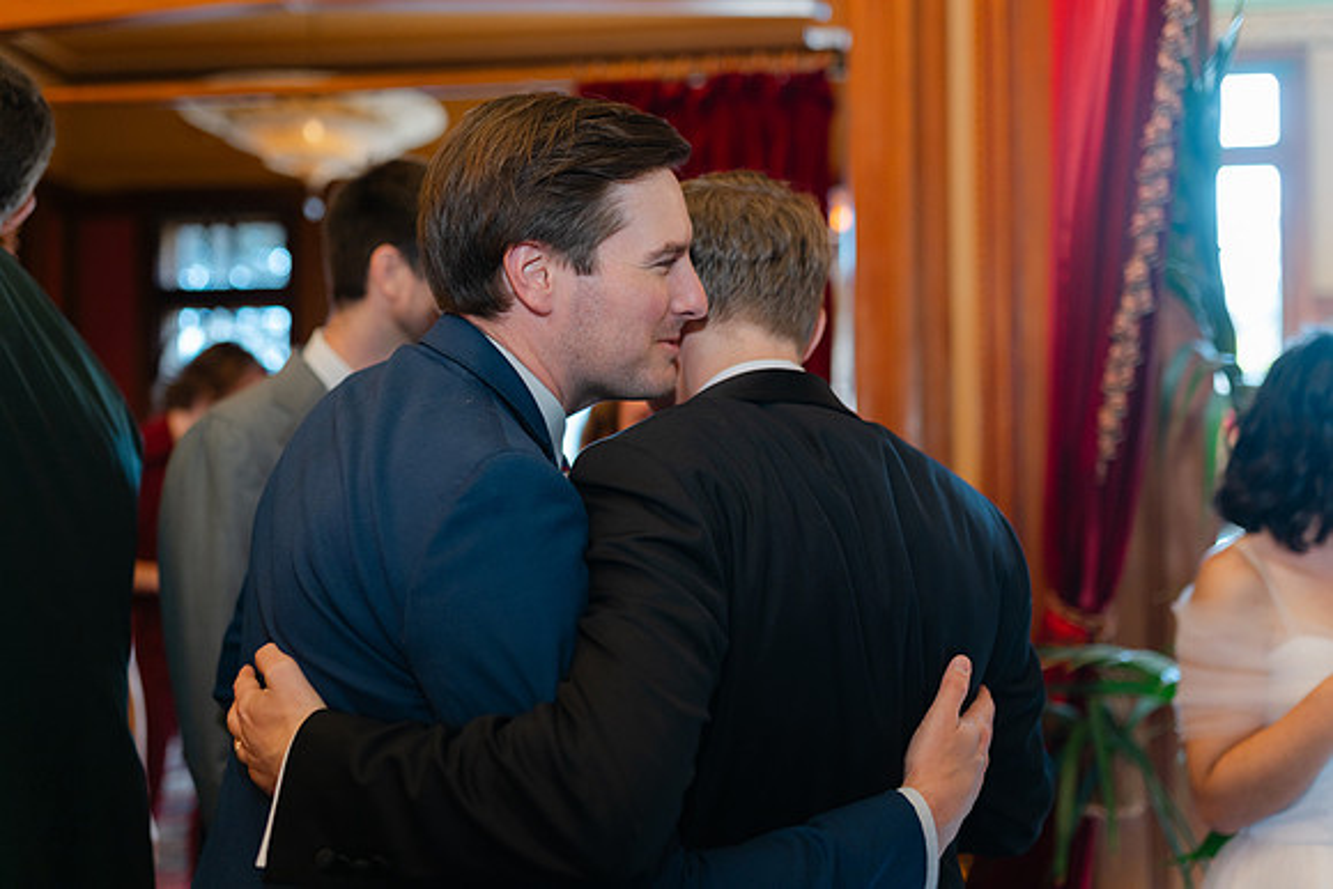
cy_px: 444
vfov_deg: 37.9
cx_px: 666
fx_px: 1296
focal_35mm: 35
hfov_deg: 54.4
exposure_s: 1/100
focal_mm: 35
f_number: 2
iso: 250
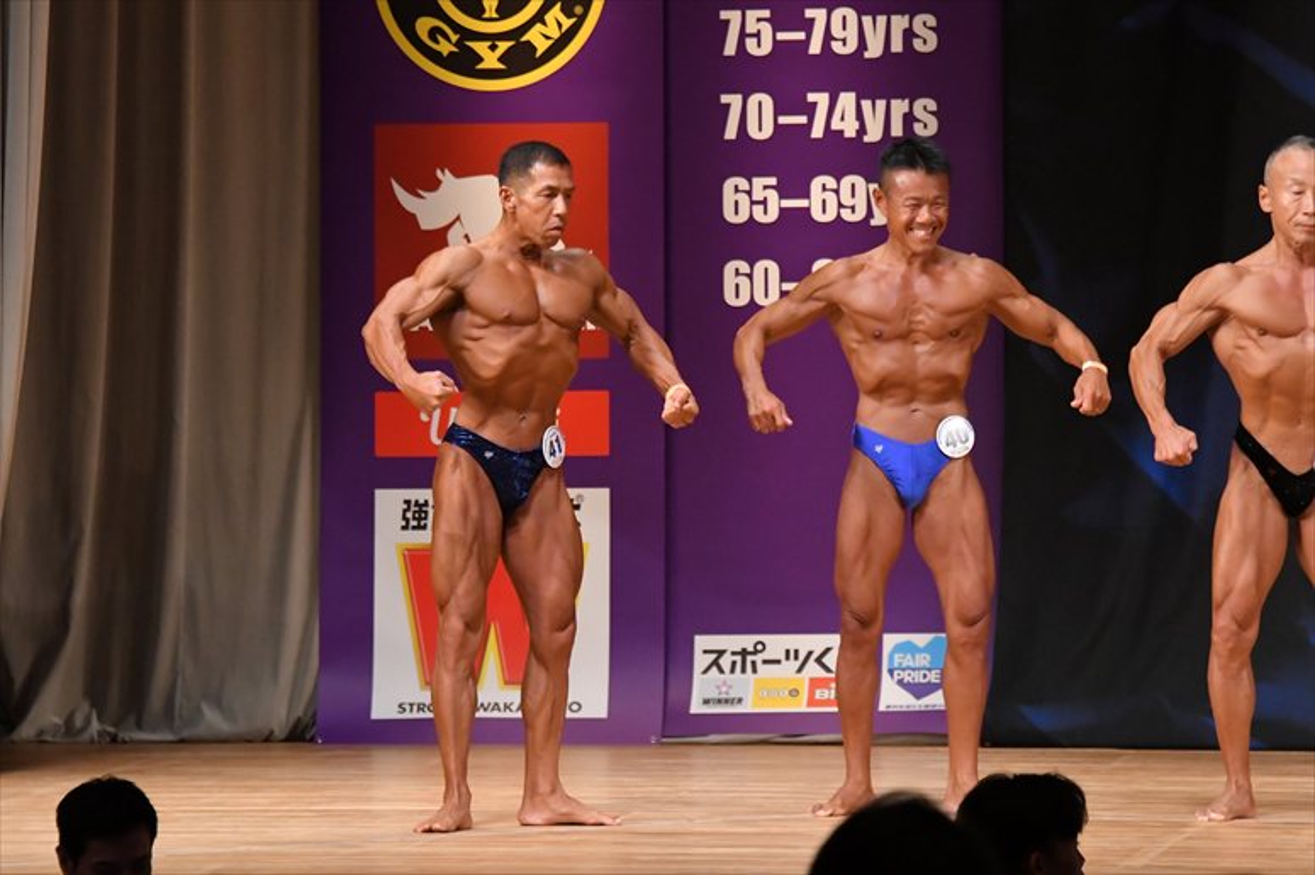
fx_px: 9858
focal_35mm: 270
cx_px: 658
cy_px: 438
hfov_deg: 7.6
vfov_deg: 5.1
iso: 5000
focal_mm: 180
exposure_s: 1/400
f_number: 5.6
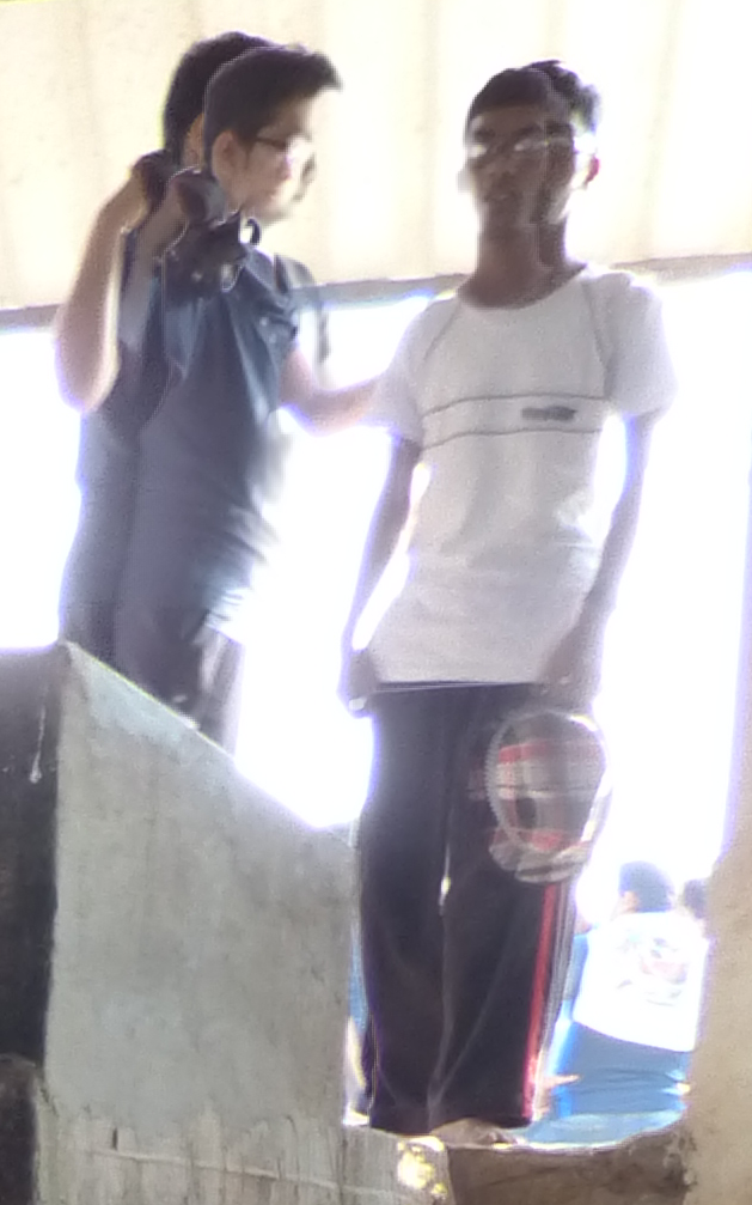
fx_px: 3182
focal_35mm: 97
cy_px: 1700
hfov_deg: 11.8
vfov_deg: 19.3
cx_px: -824
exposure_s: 1/100
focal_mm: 3.58
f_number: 2.8
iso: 320
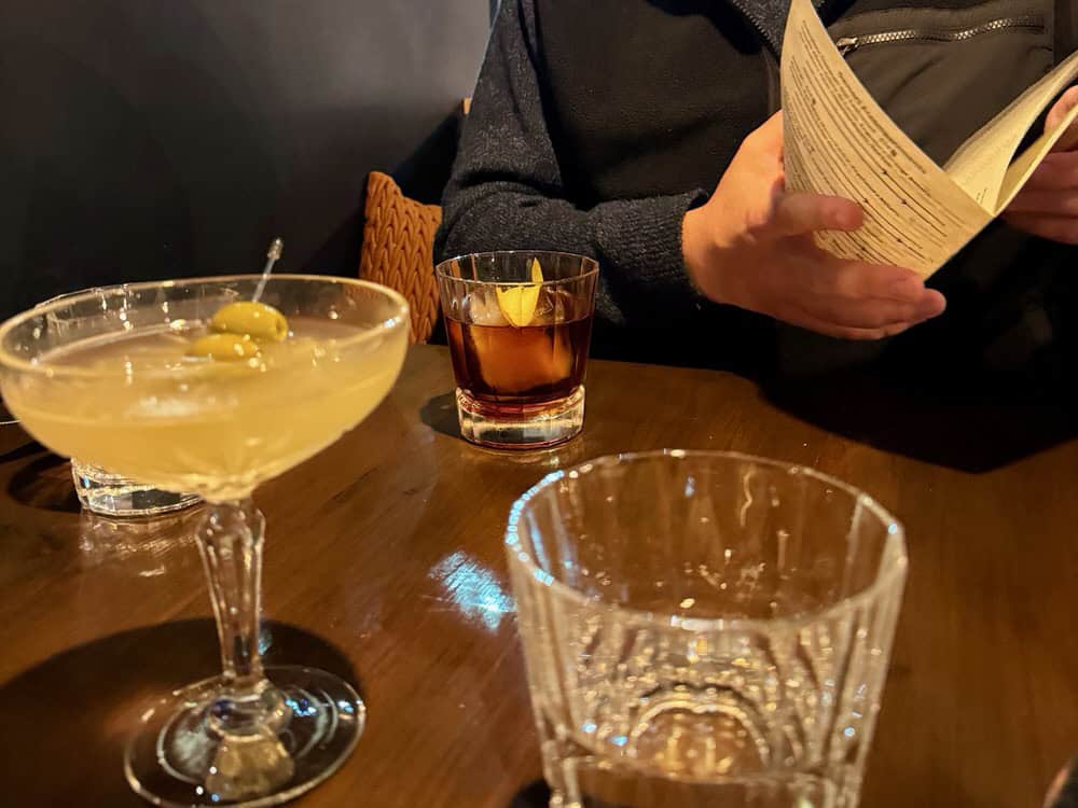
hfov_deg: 71.6
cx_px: 539
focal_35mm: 24
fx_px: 747
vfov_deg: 56.8
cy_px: 404
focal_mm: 6.8
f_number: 1.8
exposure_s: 1/25
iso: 1600
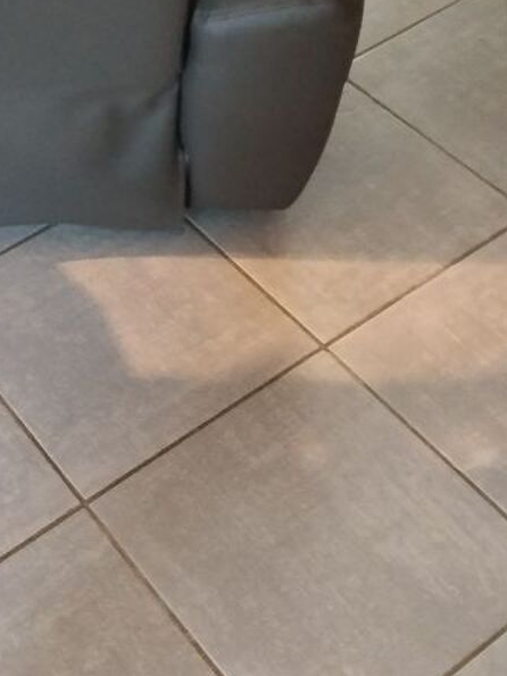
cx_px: 13
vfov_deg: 29.4
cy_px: 182
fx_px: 1270
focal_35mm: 65
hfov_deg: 21.8
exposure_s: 1/16.7
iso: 1600
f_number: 1.8
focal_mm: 3.96
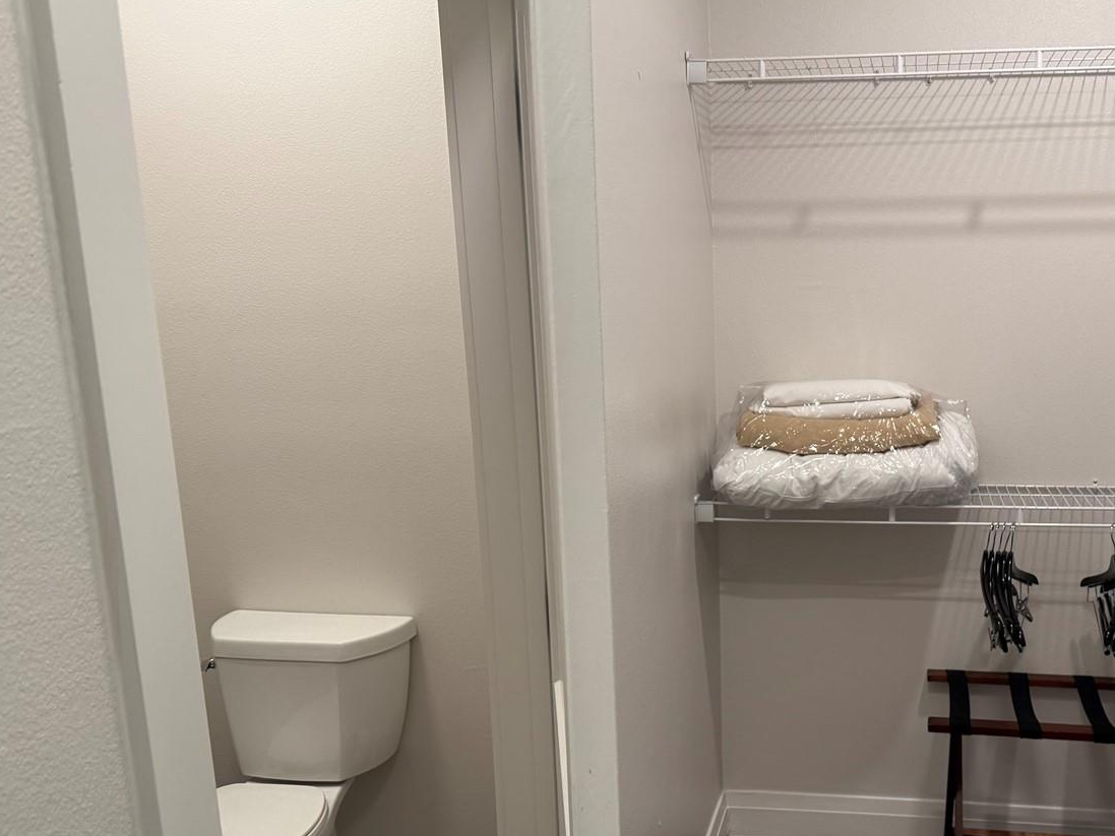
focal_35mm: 35
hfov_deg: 51.4
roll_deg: +0.4
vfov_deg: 40.4
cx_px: 768
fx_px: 1127
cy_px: 521
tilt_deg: -12.5
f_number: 1.78
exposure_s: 1/120
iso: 200
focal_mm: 6.76
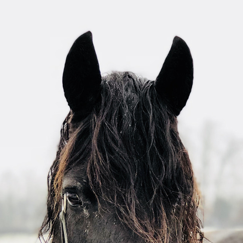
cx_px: 129
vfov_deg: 13.7
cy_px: 289
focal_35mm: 124
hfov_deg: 14.1
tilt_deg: -3.8
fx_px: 985
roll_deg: -1.0
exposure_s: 1/60
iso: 50
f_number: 2.8
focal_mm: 6.6
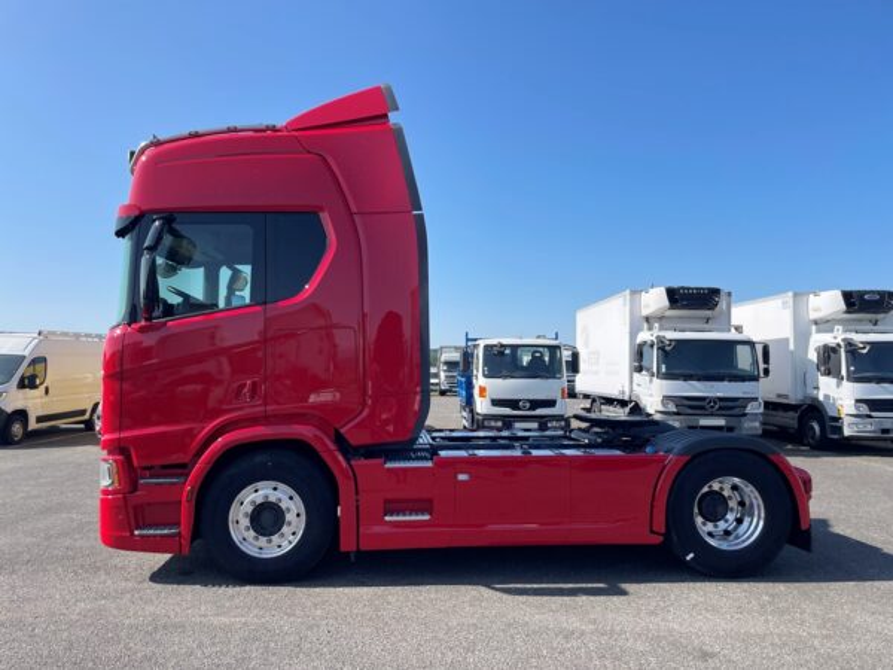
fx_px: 671
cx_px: 446
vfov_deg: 53.1
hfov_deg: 67.3
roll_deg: +0.9
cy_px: 335
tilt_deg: +2.8
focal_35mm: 26
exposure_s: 1/2618
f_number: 1.6
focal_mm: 4.2
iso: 32
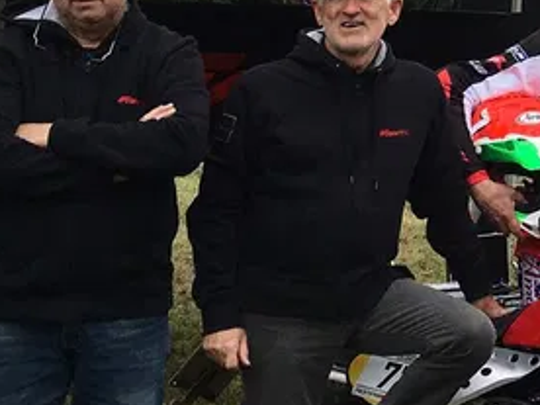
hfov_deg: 13.5
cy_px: 63
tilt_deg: +2.1
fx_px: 1966
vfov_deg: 11.7
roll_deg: -1.2
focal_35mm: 126
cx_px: 1060
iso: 25
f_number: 2.2
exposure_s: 1/827
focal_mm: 4.15
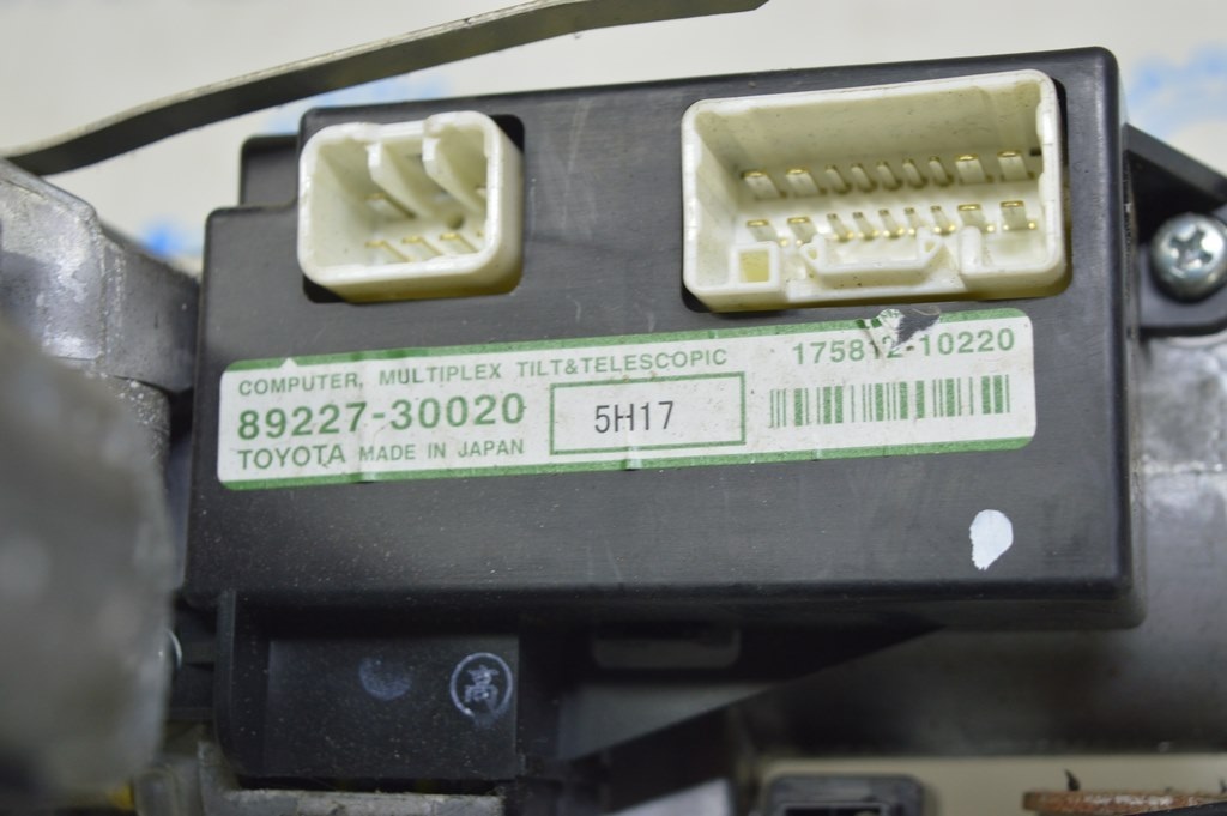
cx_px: 614
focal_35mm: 63
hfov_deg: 31.9
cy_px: 408
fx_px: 2145
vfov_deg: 21.5
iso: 400
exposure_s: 1/20
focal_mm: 42
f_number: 5.6
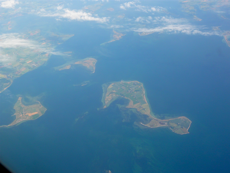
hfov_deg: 43.9
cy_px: 86
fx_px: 286
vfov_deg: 33.6
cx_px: 115
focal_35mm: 43
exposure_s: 1/500
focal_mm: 7
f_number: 3.4
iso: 100
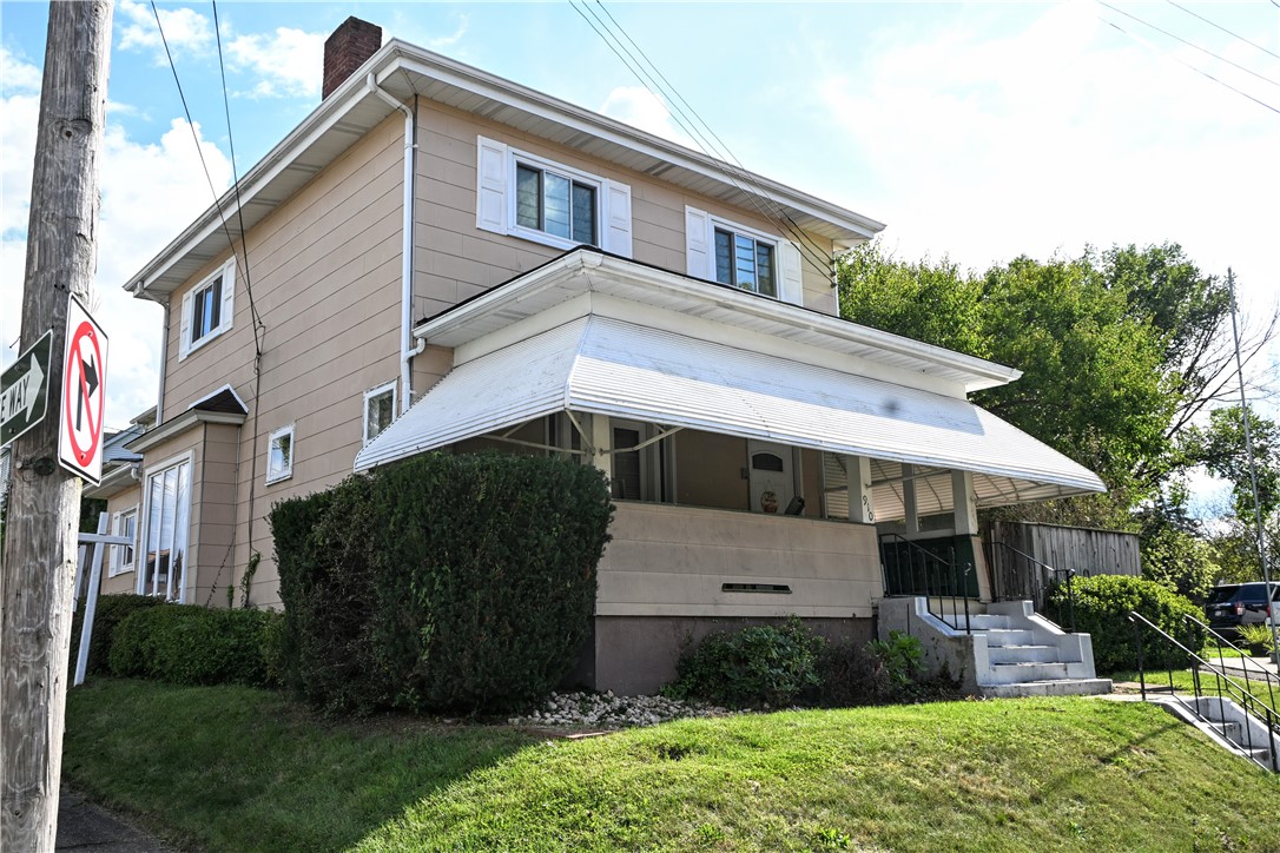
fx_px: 1093
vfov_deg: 42.6
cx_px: 640
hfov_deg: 60.7
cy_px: 426
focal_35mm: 31
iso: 100
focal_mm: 20.5
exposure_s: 1/125
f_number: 8
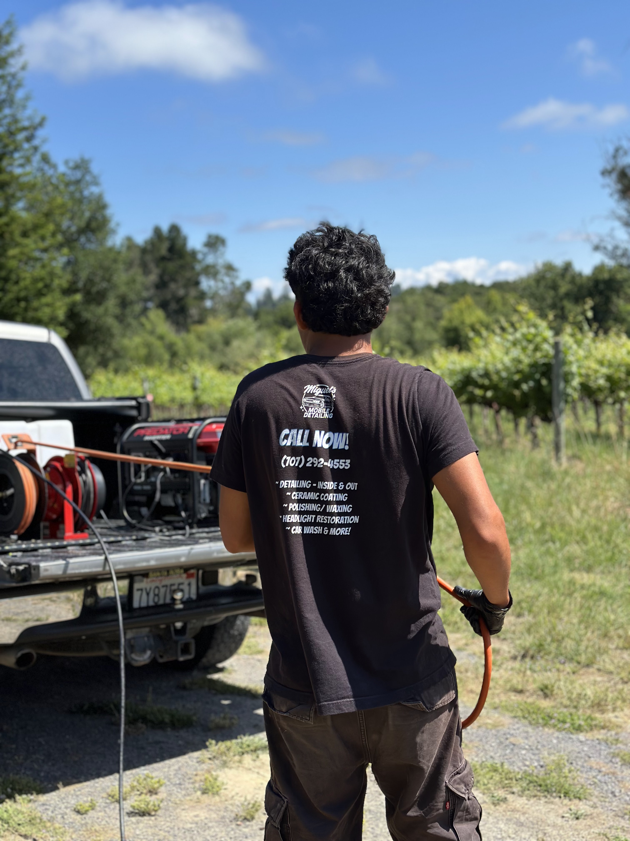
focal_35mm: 48
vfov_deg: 39.7
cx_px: 315
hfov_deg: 30.3
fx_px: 1165
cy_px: 420
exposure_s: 1/3876
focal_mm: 6.86
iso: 100
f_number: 1.78
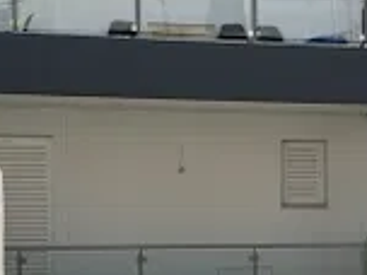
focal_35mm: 95
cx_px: 360
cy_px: 244
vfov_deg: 15.4
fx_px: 1007
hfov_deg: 20.1
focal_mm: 6.86
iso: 80
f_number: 1.78
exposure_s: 1/4762
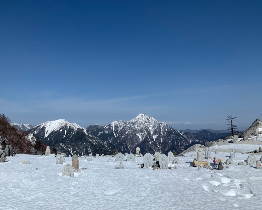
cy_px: 111
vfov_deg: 47.1
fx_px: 240
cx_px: 105
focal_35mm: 31
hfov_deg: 56.7
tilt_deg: +4.3
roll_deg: +1.0
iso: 25
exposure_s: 1/6452
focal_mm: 4.25
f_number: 1.8
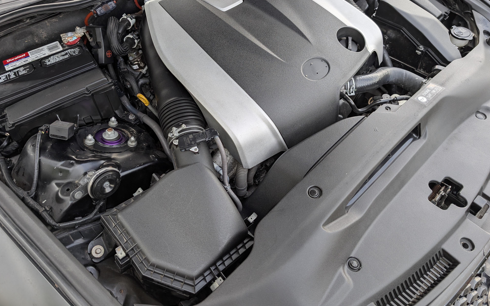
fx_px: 347
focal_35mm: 26
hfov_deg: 70.4
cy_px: 120
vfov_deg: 47.3
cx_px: 241
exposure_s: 1/70.2
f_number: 1.68
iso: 21
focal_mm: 6.9
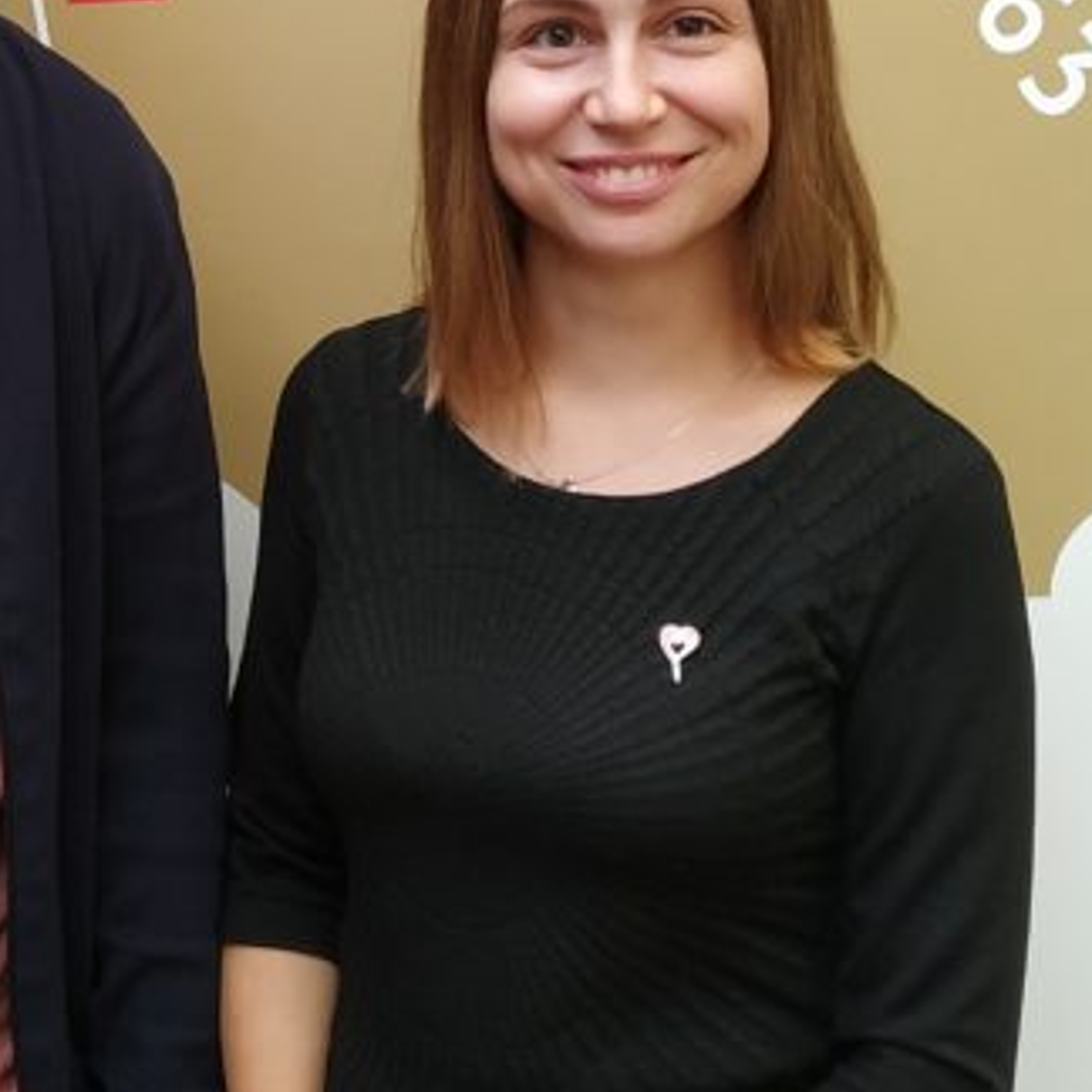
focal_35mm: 67
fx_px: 2391
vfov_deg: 25.3
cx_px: 263
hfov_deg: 25.4
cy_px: 233
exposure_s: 1/25
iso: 200
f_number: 1.9
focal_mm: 3.94
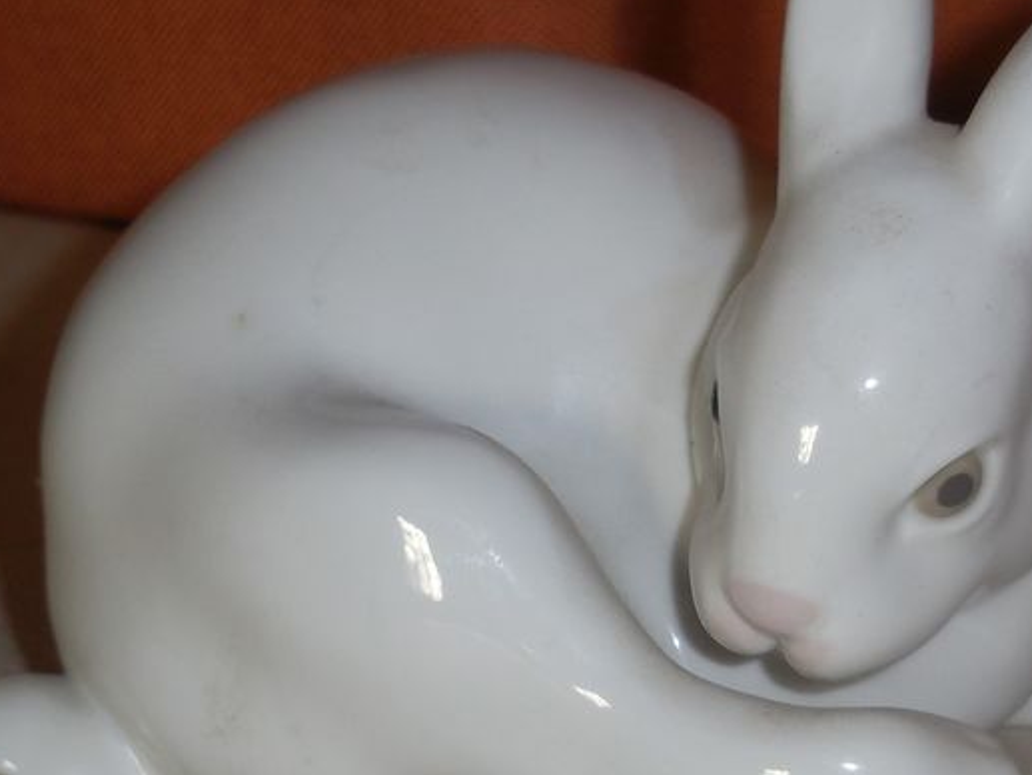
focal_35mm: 118
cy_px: 407
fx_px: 3519
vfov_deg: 12.6
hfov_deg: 16.7
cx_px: 559
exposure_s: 1/60
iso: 125
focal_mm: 11
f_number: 4.5
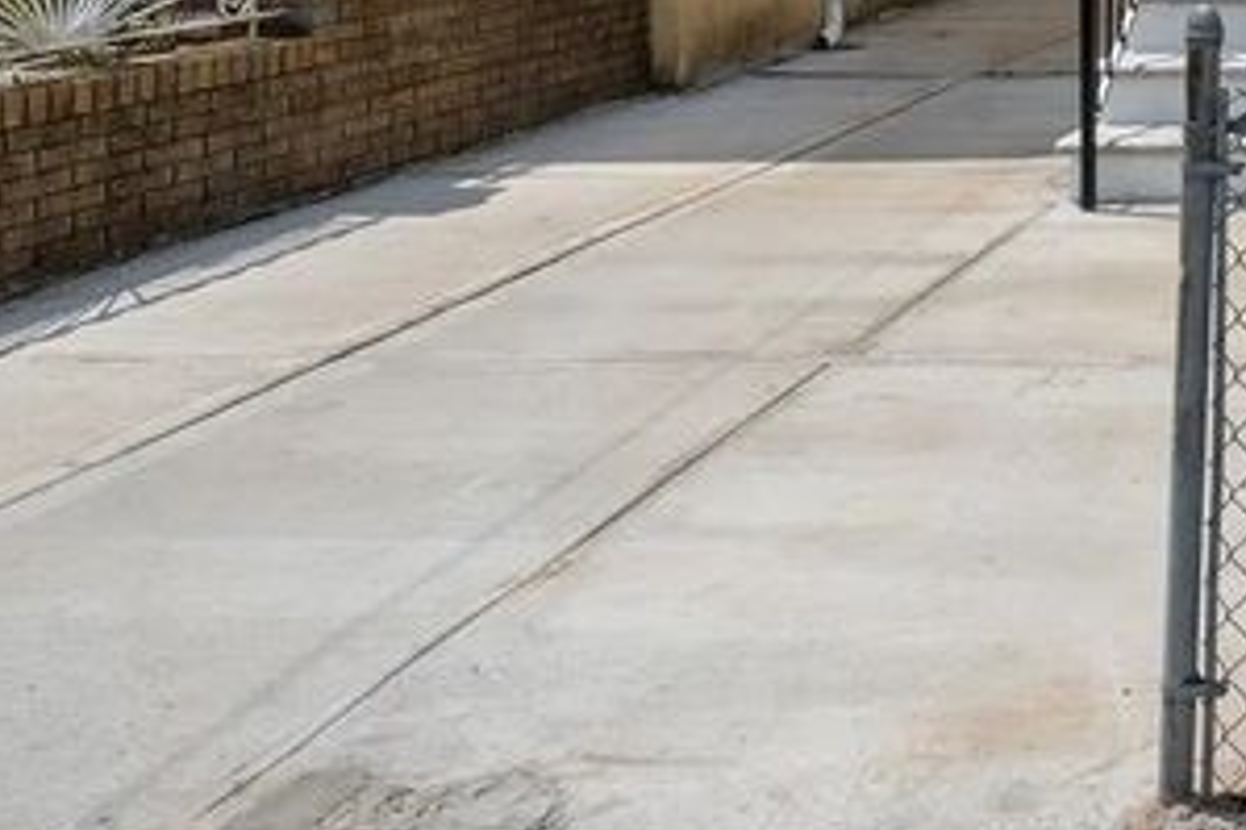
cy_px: -294
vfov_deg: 24.0
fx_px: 1660
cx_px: 1713
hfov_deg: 30.2
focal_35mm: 48
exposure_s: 1/400
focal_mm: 14
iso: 100
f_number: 8
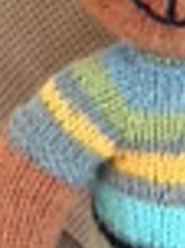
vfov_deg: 14.0
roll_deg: +4.0
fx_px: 999
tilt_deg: -37.8
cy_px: 215
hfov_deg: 10.4
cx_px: 206
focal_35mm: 140
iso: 200
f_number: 2.4
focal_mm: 4.12
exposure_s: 1/20
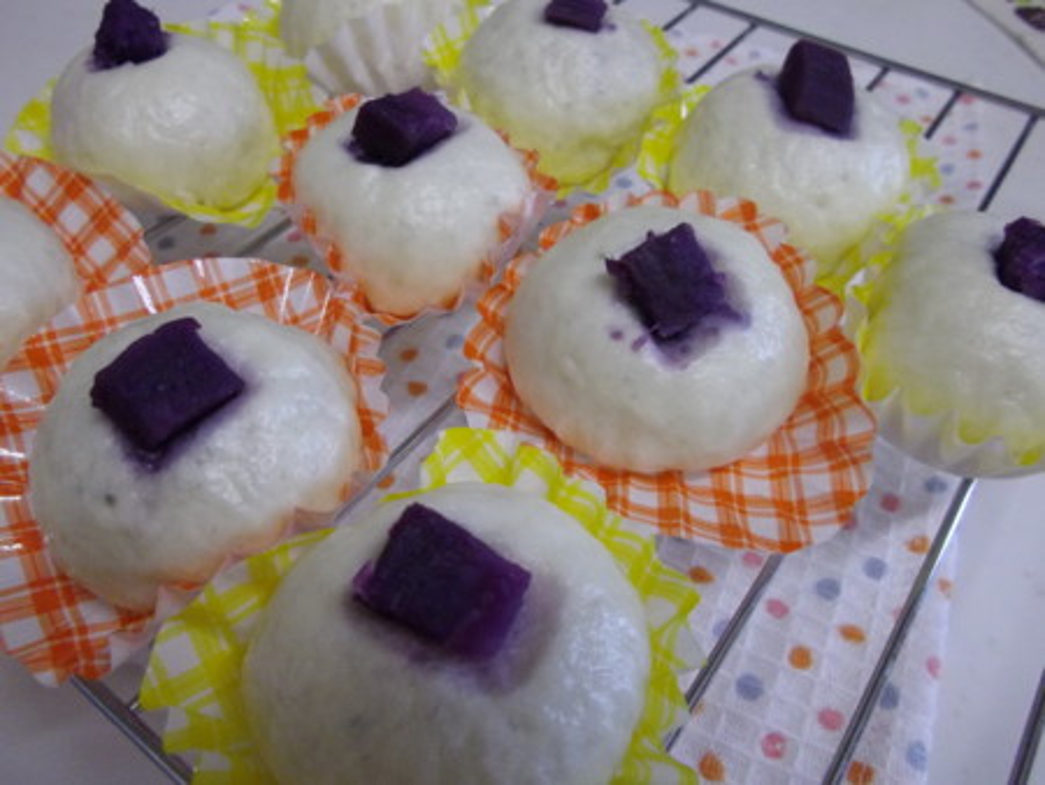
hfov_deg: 65.3
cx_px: 522
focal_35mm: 27
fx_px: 816
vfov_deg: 51.4
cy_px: 392
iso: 407
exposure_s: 1/50
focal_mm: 4.9
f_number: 3.2
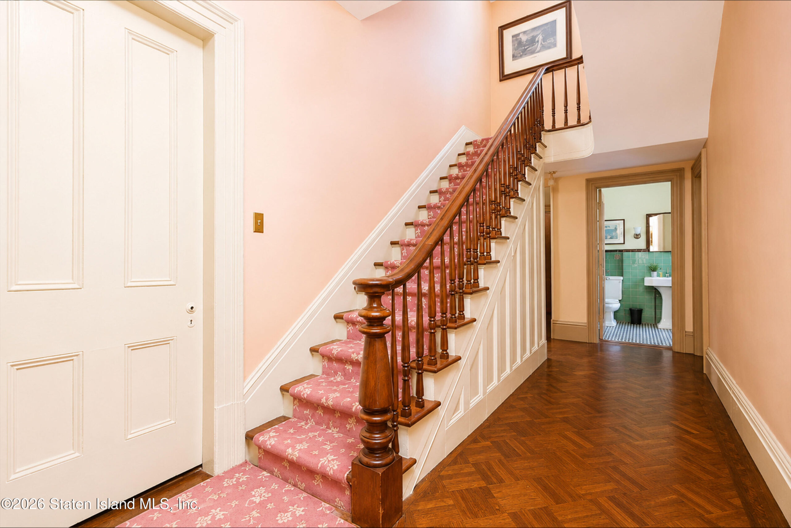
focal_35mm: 16
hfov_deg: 96.7
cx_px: 396
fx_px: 352
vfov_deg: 73.8
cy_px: 264
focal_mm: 16
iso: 64
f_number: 4
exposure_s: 1/2
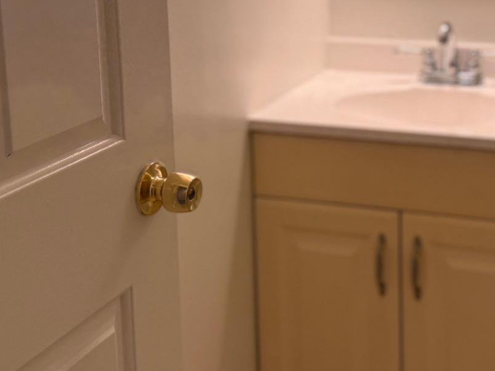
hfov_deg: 31.4
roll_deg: +0.3
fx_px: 872
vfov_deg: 23.5
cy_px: 49
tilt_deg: -10.7
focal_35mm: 61
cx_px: 340
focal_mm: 6.76
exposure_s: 1/187
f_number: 1.78
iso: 160
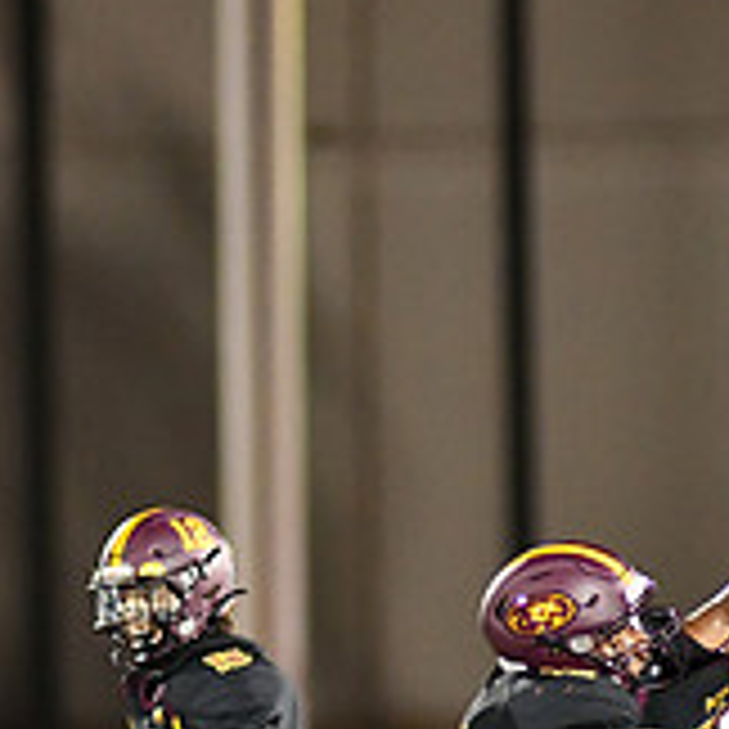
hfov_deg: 1.9
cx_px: 144
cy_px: 673
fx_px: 21730
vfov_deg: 1.9
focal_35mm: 912
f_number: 2.8
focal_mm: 300
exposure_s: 1/1000
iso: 5600
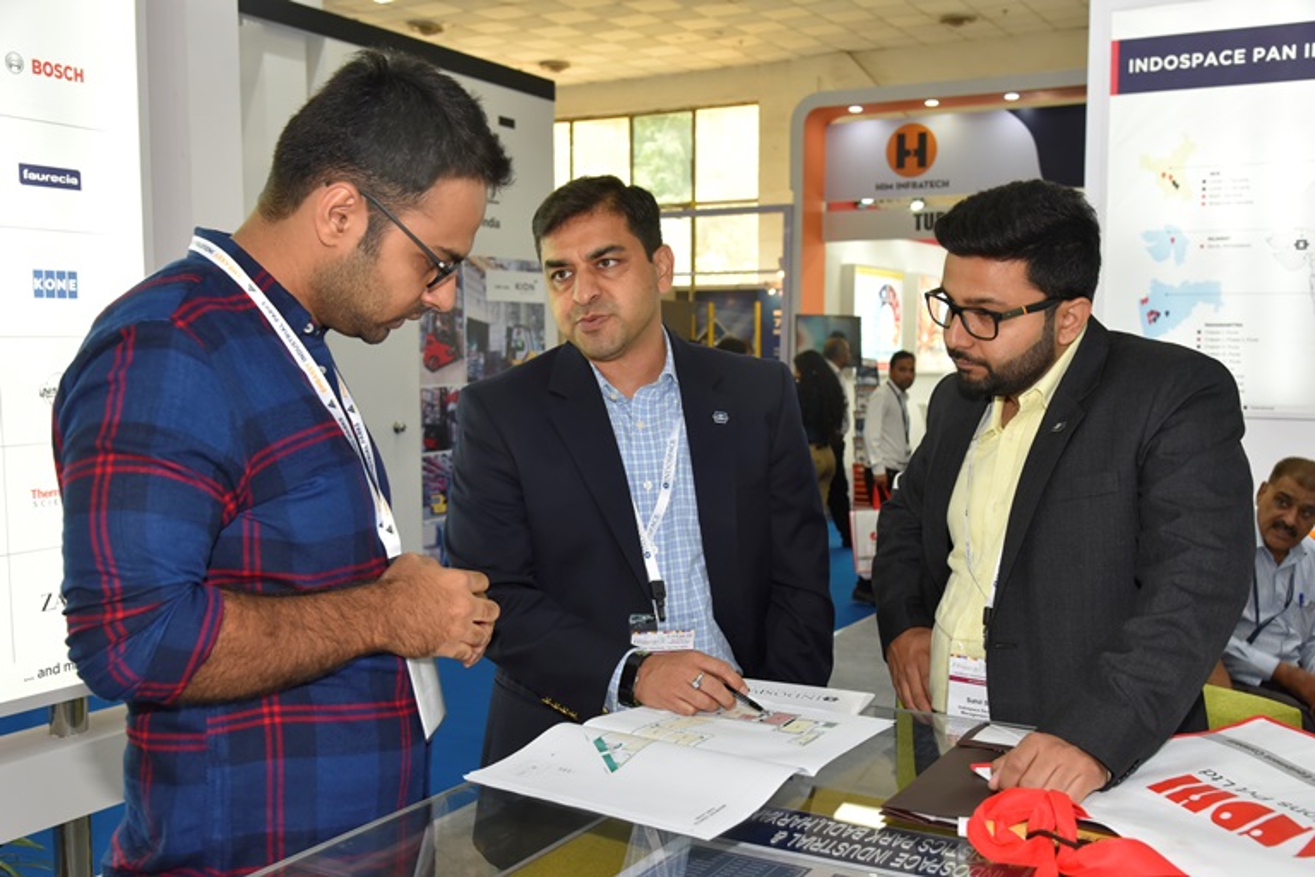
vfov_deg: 35.1
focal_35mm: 38
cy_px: 438
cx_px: 658
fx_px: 1388
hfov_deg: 50.7
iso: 800
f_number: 6.7
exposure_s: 1/60
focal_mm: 38
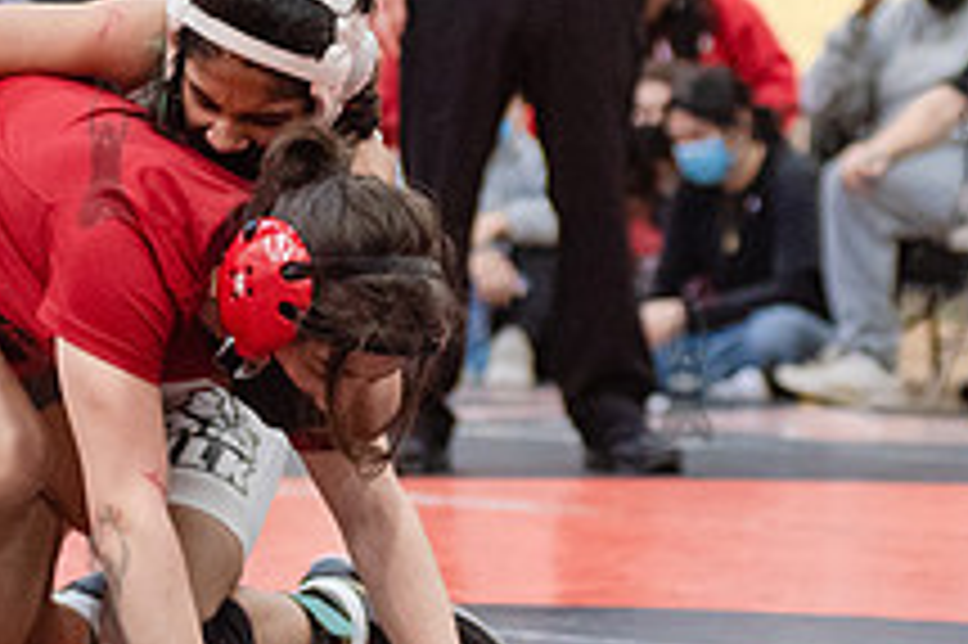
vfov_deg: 6.1
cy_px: 146
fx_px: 6045
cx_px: 104
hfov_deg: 9.1
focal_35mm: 225
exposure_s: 1/320
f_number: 3.5
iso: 4000
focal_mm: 80
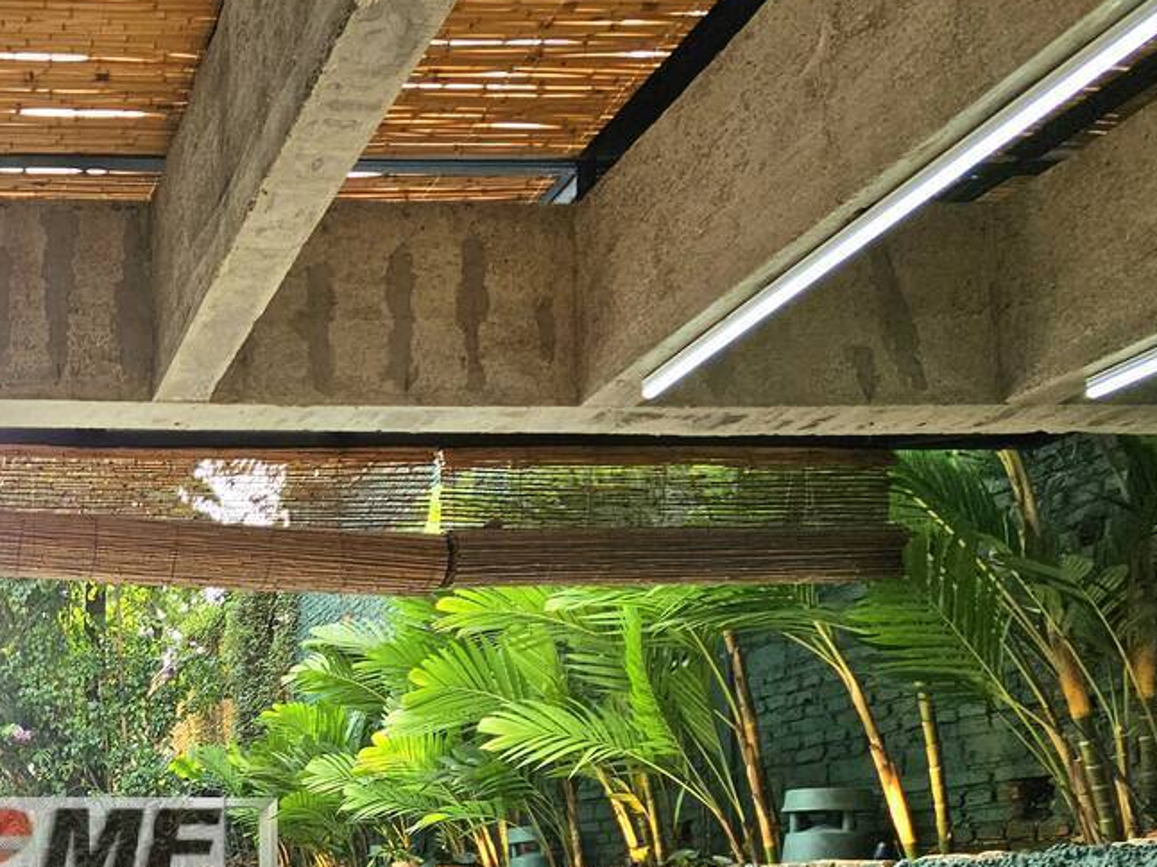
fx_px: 969
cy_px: 887
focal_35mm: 29
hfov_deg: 47.8
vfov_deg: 41.3
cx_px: -63
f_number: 2.2
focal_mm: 2.2
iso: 50
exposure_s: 1/357
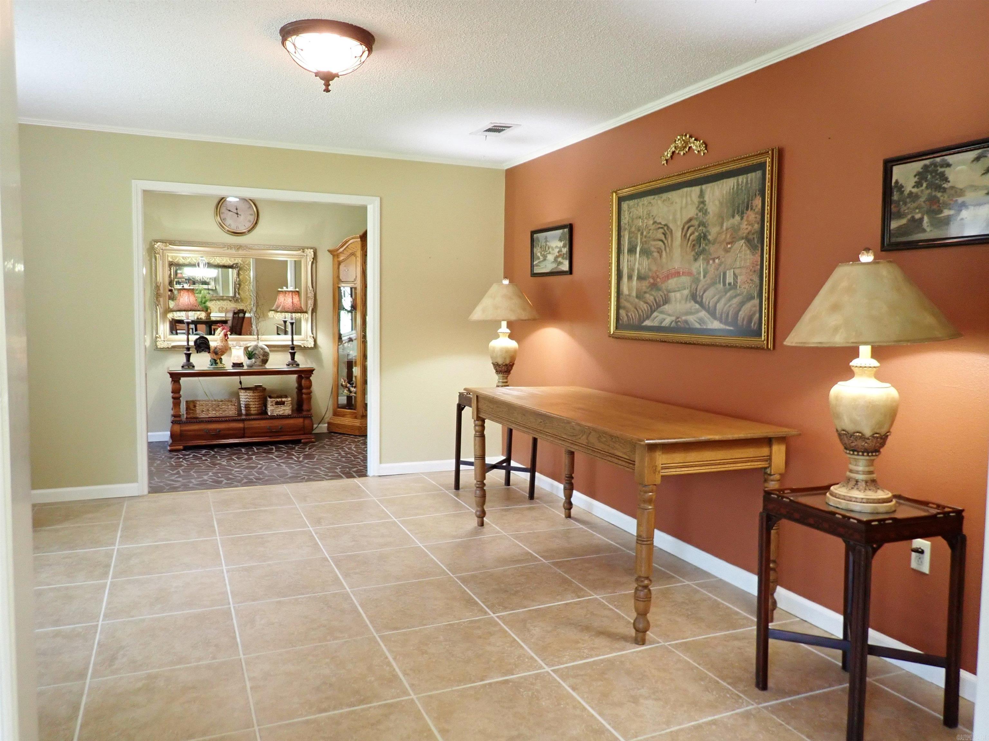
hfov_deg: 69.4
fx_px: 714
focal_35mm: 25
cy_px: 370
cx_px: 494
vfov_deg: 54.9
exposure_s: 1/30
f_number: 2
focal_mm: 4.5
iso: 250
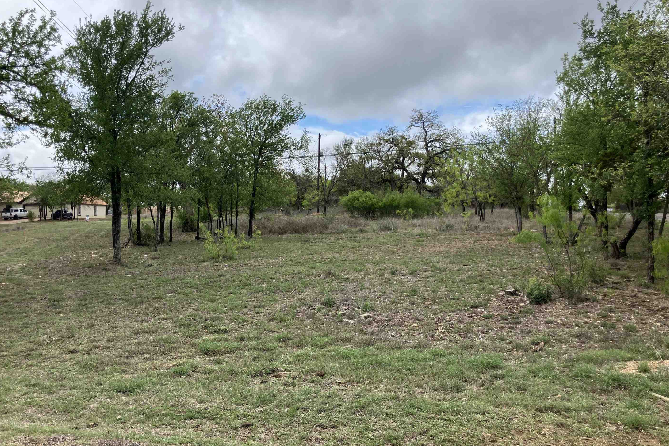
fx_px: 595
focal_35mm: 32
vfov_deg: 41.1
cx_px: 312
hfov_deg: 58.7
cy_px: 210
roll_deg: +0.7
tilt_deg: +1.7
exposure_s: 1/2114
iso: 32
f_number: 1.8
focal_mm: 3.99
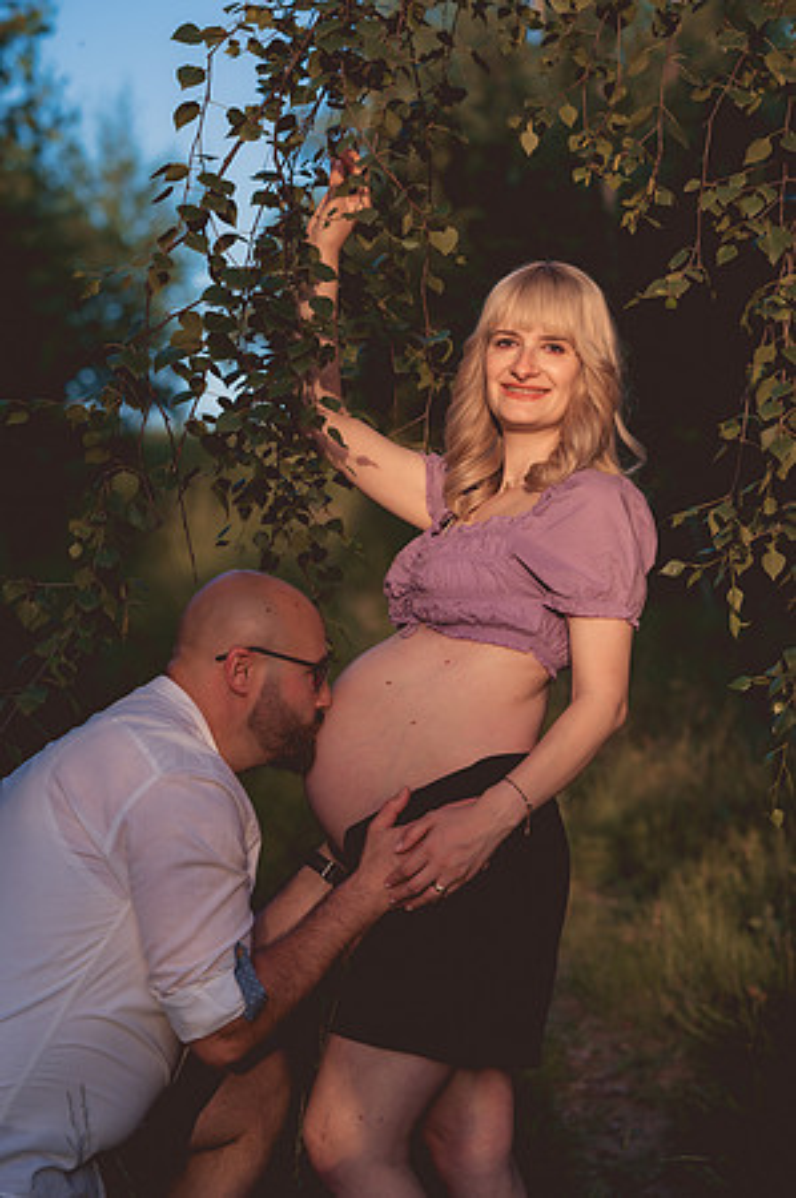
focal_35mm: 85
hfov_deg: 16.0
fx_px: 2825
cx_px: 398
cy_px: 599
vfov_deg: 23.9
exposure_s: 1/1250
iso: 400
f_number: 3.5
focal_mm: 85
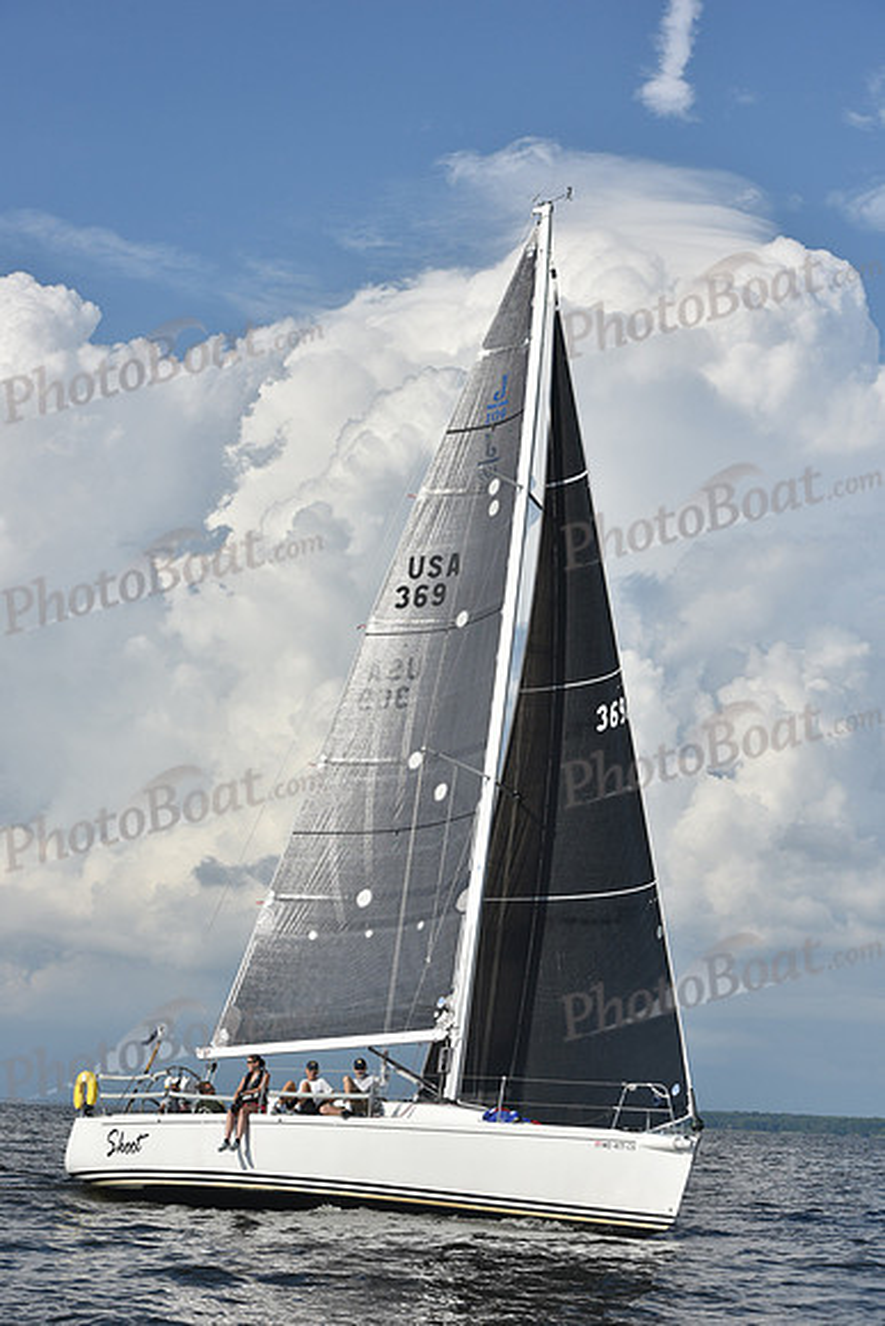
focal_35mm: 70
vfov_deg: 28.8
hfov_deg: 19.5
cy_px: 663
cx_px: 442
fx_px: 2580
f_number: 10
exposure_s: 1/1250
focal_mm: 70
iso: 250
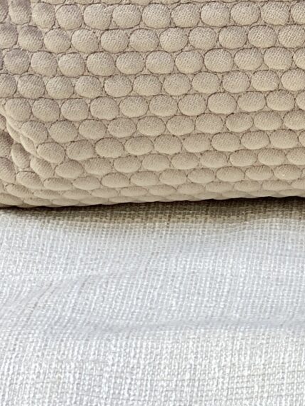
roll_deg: +0.5
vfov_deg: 8.2
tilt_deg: -17.9
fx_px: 2748
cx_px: 445
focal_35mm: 234
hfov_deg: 6.3
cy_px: -244
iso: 20
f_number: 2
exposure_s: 1/124
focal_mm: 6
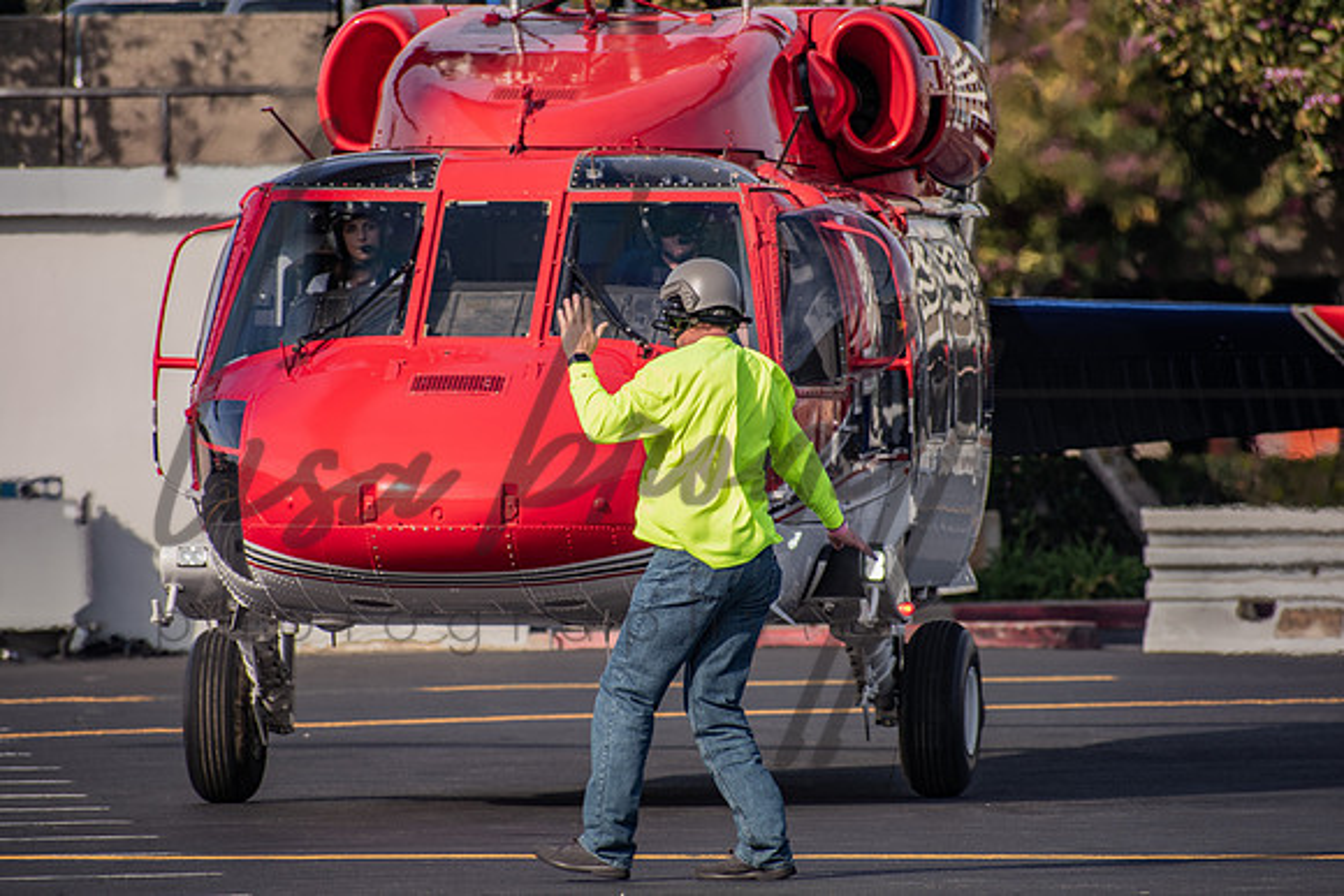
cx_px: 672
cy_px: 448
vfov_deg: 2.9
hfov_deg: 4.4
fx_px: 17615
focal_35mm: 472
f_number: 6.3
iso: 100
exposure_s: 1/320
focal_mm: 300
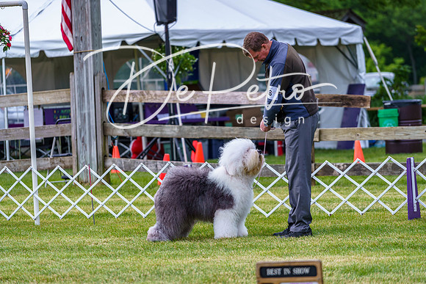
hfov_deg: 10.6
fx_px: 2296
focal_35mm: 194
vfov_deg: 7.1
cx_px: 213
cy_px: 142
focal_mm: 194
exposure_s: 1/500
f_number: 4
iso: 200
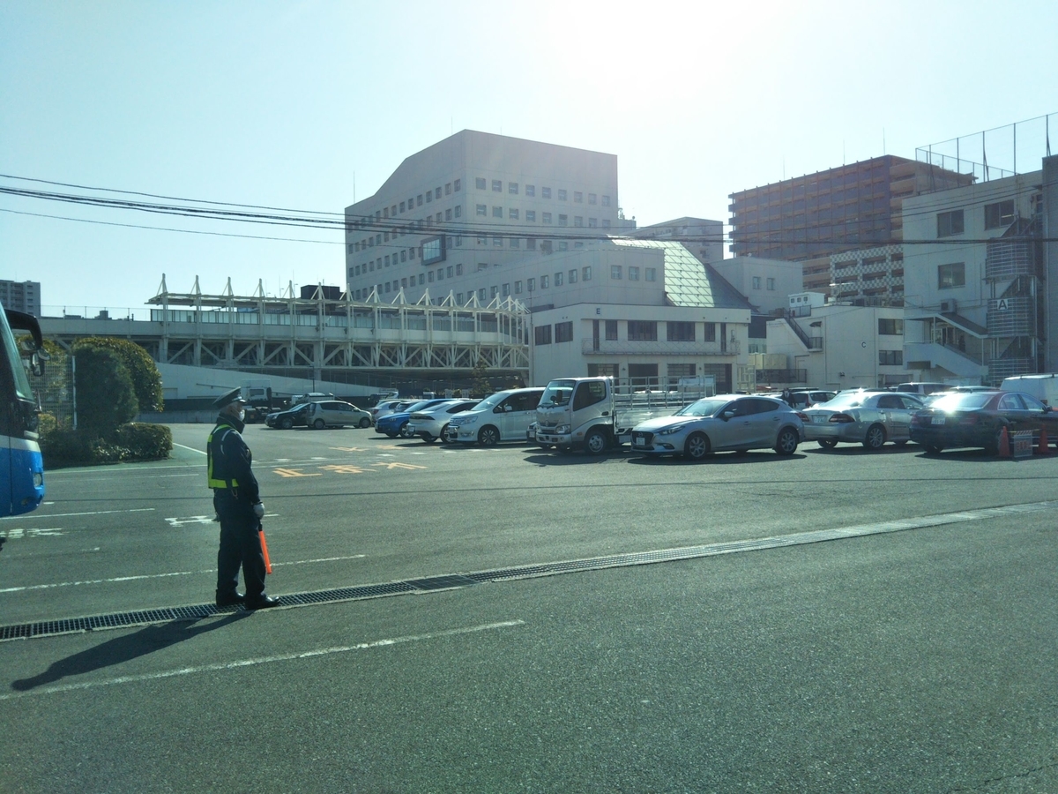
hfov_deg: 60.0
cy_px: 397
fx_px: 917
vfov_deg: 46.8
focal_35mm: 30
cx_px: 529
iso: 27
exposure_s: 1/1503
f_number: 2.2
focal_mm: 4
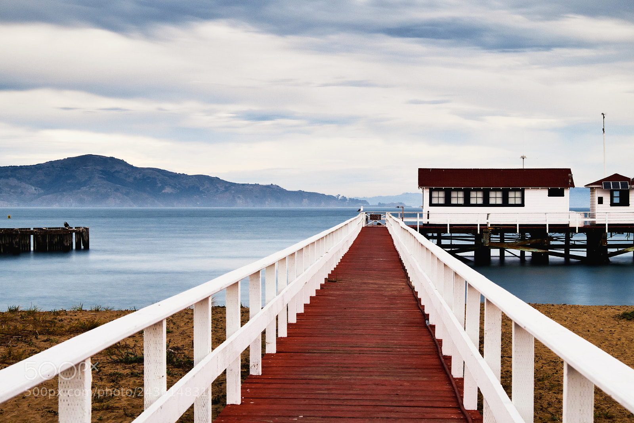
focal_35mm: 83
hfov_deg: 24.5
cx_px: 317
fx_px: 1462
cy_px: 212
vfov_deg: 16.5
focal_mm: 55
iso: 200
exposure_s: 17
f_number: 13
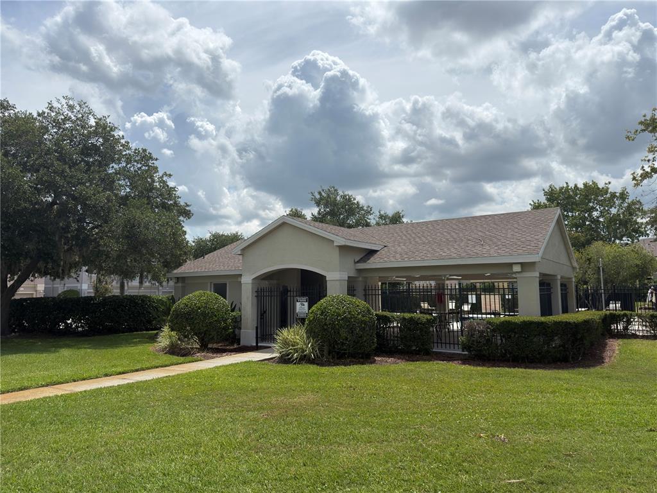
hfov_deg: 71.6
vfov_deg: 56.8
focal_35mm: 24
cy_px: 246
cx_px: 328
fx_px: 456
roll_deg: +1.2
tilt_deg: +6.1
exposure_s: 1/8264
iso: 64
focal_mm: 6.76
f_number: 1.78
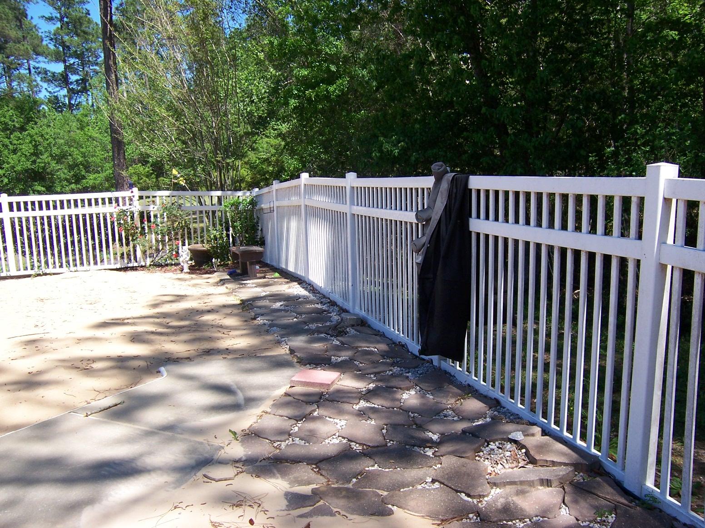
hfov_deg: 55.4
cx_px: 352
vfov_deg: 42.9
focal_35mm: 33
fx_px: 672
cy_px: 264
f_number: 3.4
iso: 80
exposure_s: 1/500
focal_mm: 5.5
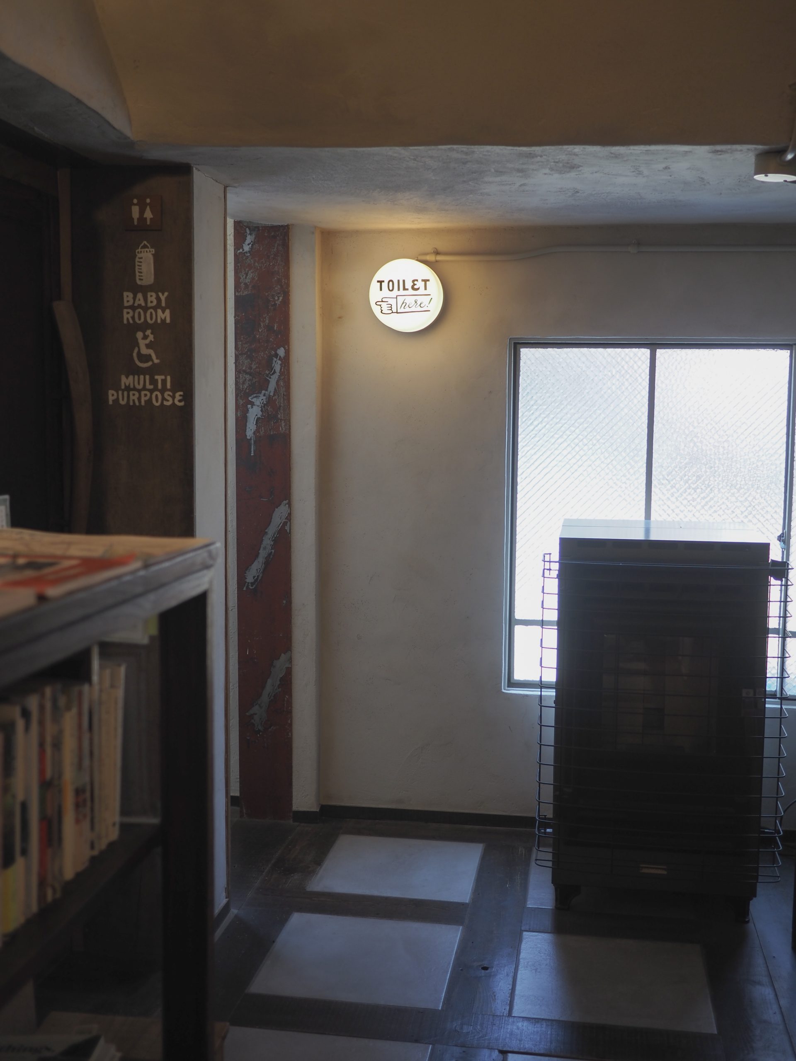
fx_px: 1226
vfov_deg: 46.8
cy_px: 530
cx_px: 398
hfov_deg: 36.0
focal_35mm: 40
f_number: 2
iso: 200
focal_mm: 20
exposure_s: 1/100
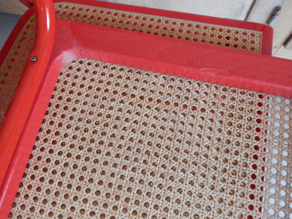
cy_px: 110
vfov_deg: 49.7
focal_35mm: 28
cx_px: 146
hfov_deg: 63.4
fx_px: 236
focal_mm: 5.1
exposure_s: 1/8
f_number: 3.2
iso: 800
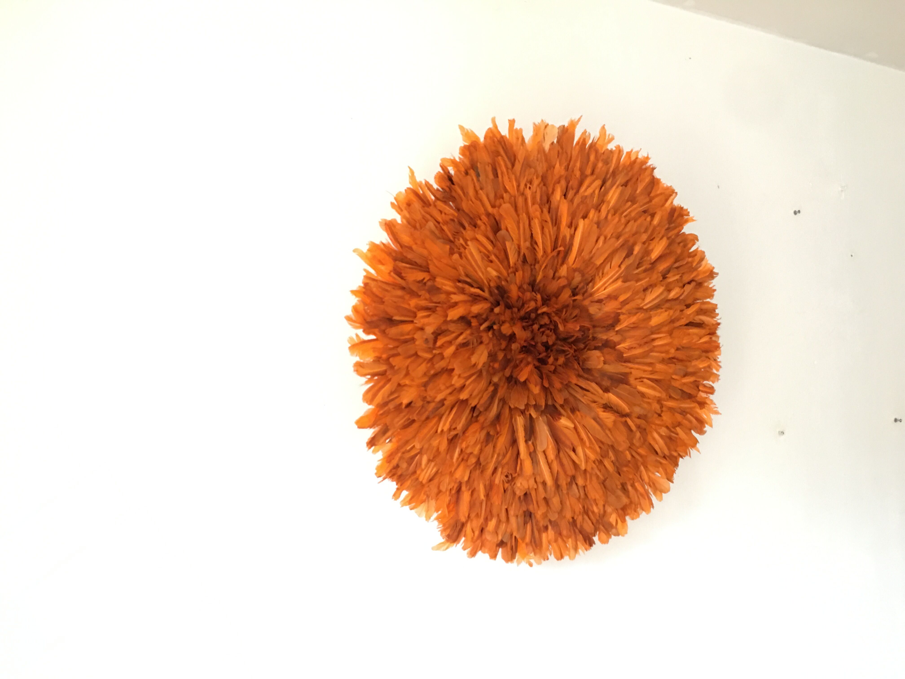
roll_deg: -0.6
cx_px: 452
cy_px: 340
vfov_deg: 48.2
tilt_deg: +6.3
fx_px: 758
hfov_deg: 61.7
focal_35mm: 29
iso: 80
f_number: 2.2
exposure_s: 1/10
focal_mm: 4.15
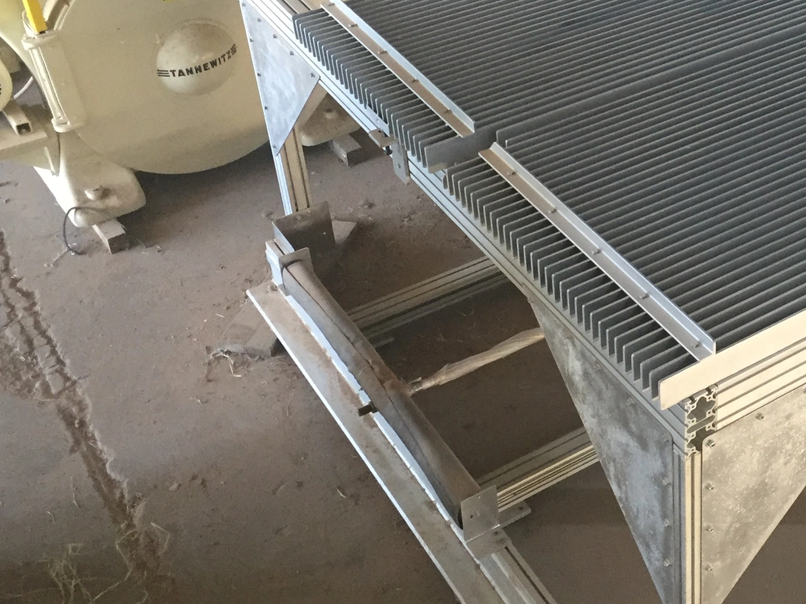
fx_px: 1280
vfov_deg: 26.3
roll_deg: -0.7
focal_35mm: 55
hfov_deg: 32.9
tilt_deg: -35.2
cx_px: 745
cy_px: 176
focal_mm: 4.15
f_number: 2.2
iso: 125
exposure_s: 1/30
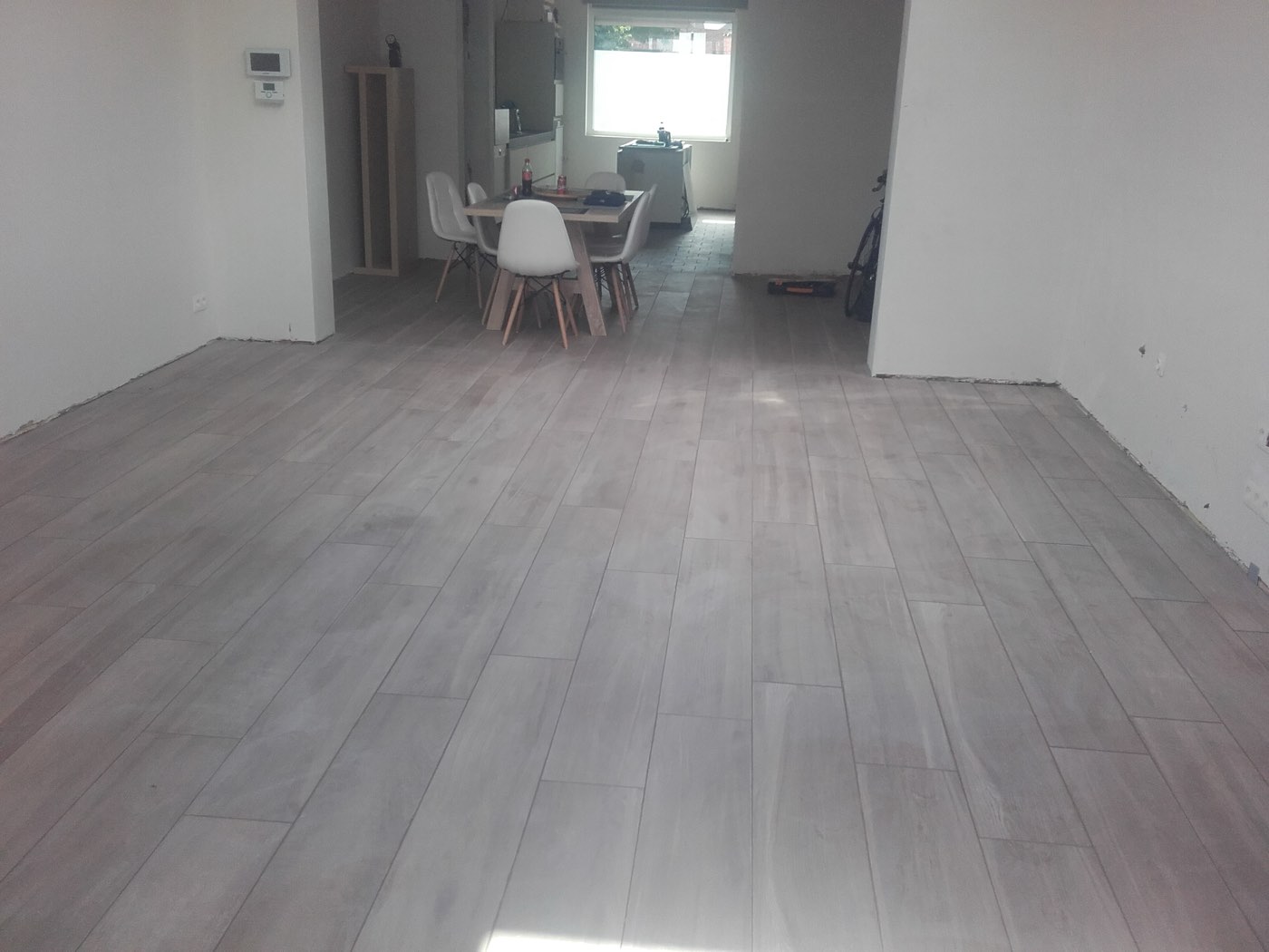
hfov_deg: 58.4
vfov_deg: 45.4
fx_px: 1136
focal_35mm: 31
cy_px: 476
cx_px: 634
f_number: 2.2
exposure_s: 1/158
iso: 50
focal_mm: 3.31
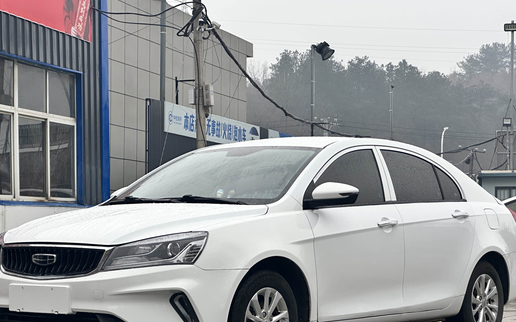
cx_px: 252
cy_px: 203
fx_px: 1252
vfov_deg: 14.7
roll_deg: +0.7
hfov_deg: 23.3
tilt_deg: +0.9
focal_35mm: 89
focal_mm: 9
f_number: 2.8
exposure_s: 1/100
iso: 80
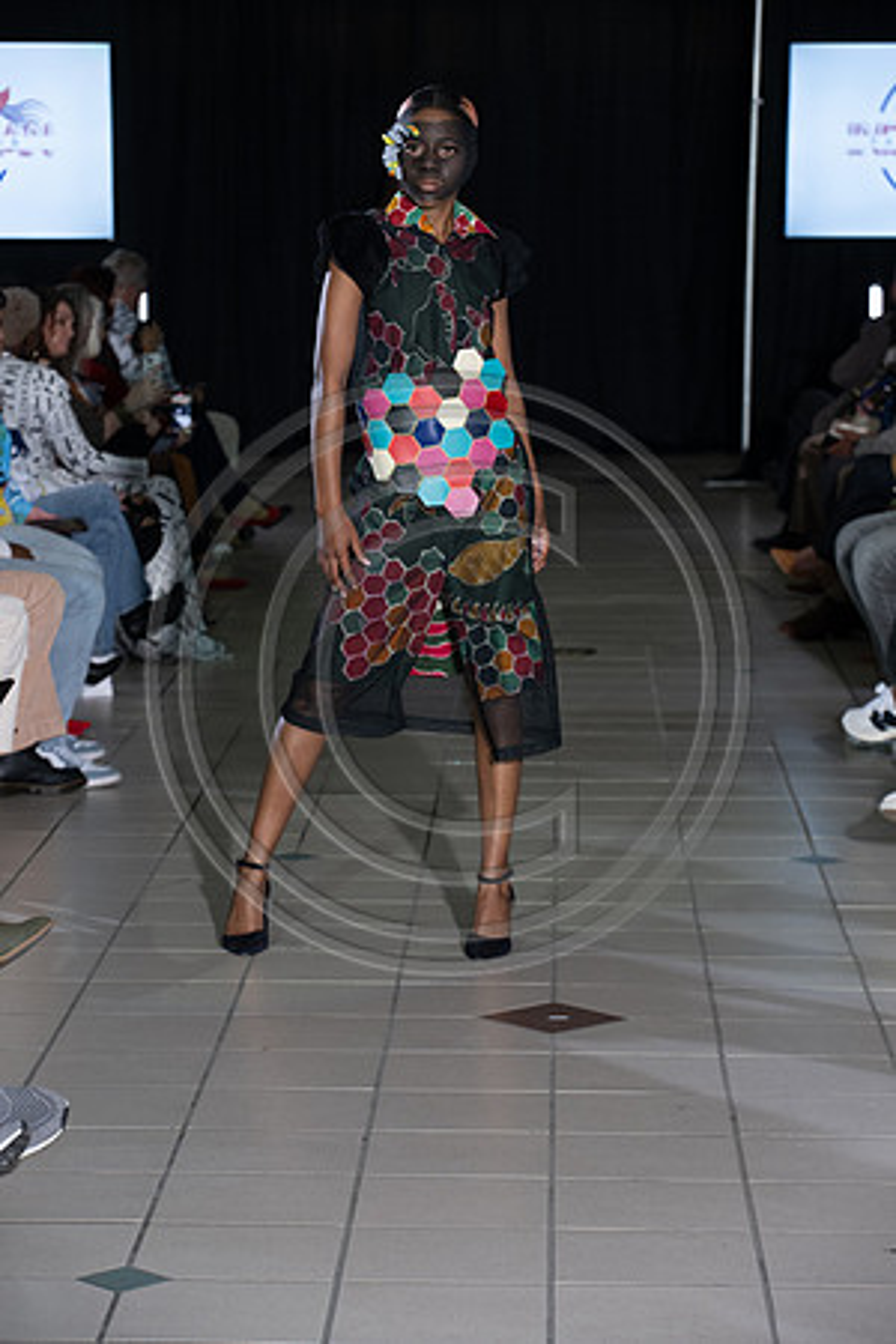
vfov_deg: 19.5
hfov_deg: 13.0
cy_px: 672
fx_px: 3920
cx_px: 448
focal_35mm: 105
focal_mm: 105
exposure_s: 1/160
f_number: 5.6
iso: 1250
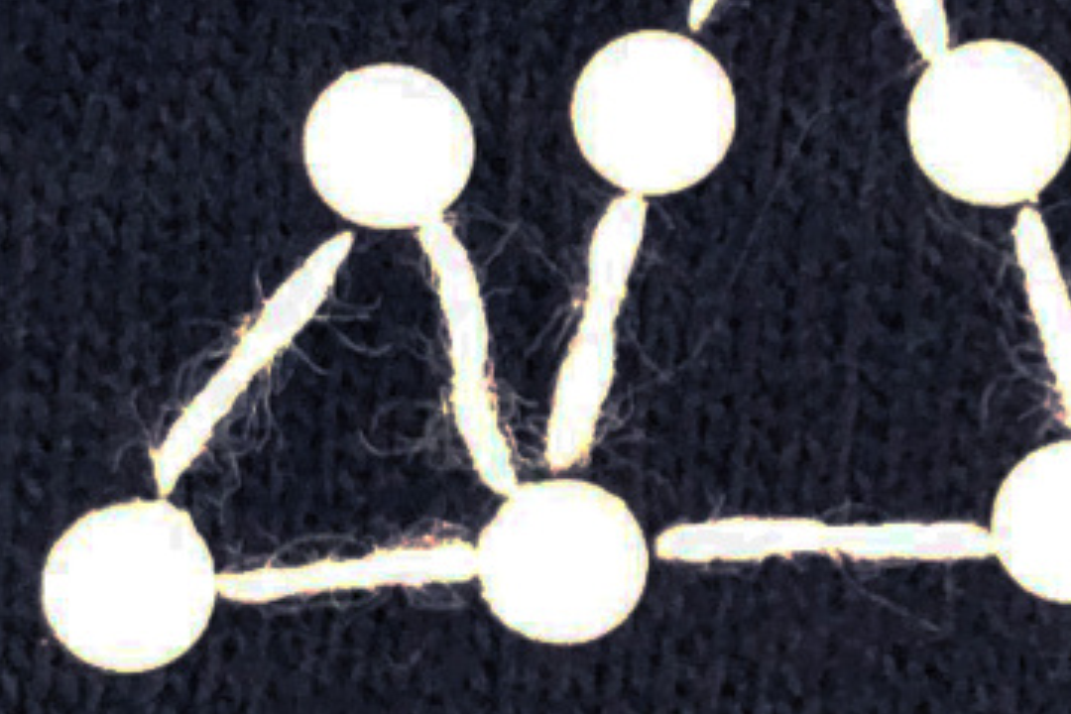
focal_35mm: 69
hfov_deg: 28.9
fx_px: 2053
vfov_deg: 19.7
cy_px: 257
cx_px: 782
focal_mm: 3.99
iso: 25
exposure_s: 1/33
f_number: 1.8
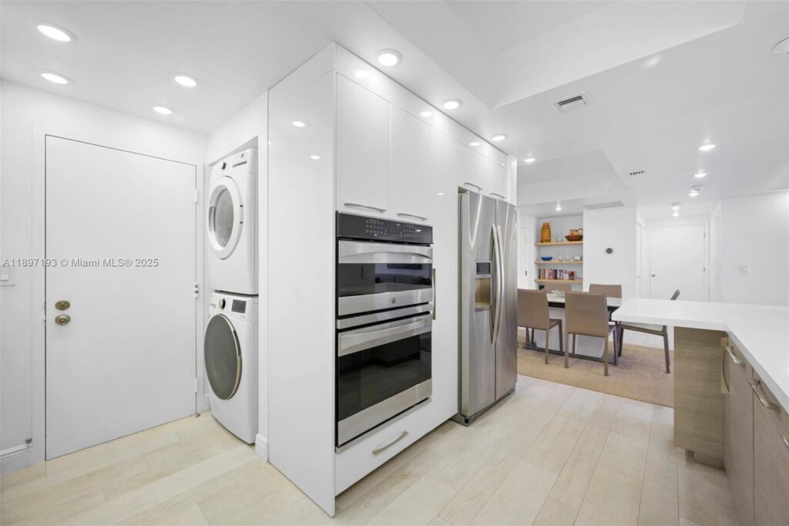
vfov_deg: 81.2
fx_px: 307
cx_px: 394
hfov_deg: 104.3
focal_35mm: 14
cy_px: 263
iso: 100
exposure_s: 1/3
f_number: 8
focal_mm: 14
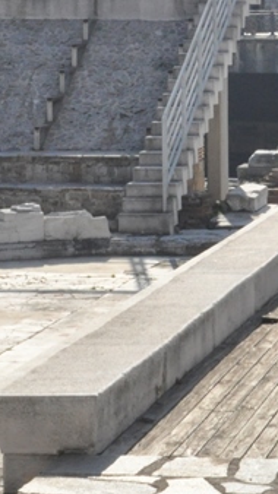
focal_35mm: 133
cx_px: 415
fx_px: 1744
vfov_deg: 15.9
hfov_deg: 8.9
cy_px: 49
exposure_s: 1/200
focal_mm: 28
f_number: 25
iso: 1000
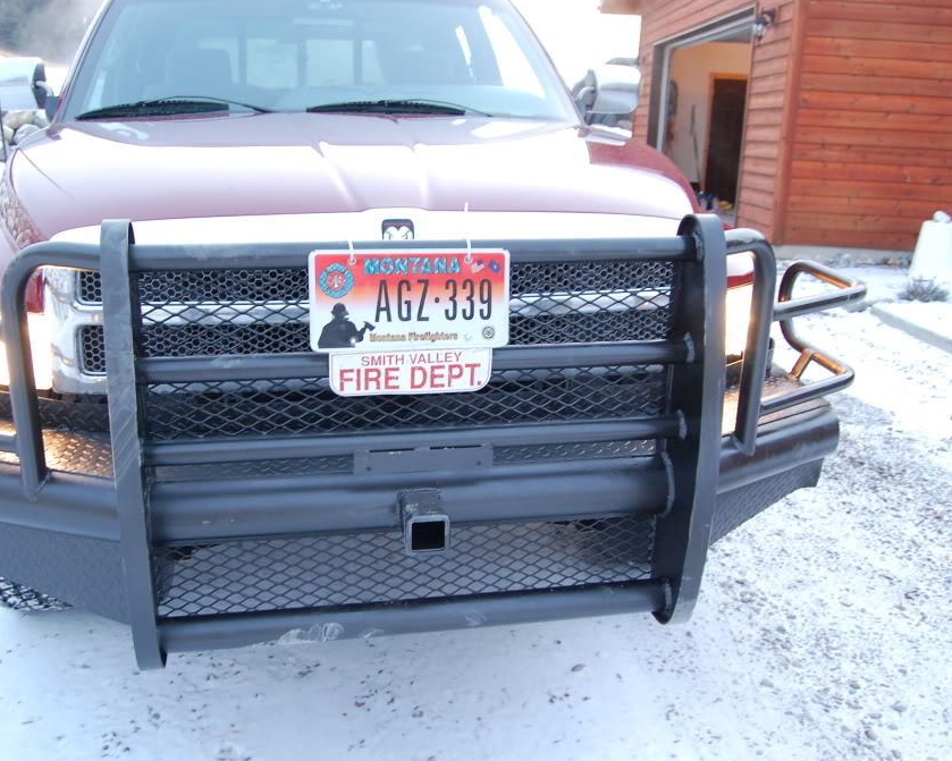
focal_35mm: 33
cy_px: 381
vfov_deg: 45.1
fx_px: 918
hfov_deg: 54.7
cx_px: 428
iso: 800
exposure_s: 1/20
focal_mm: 19
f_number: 6.3
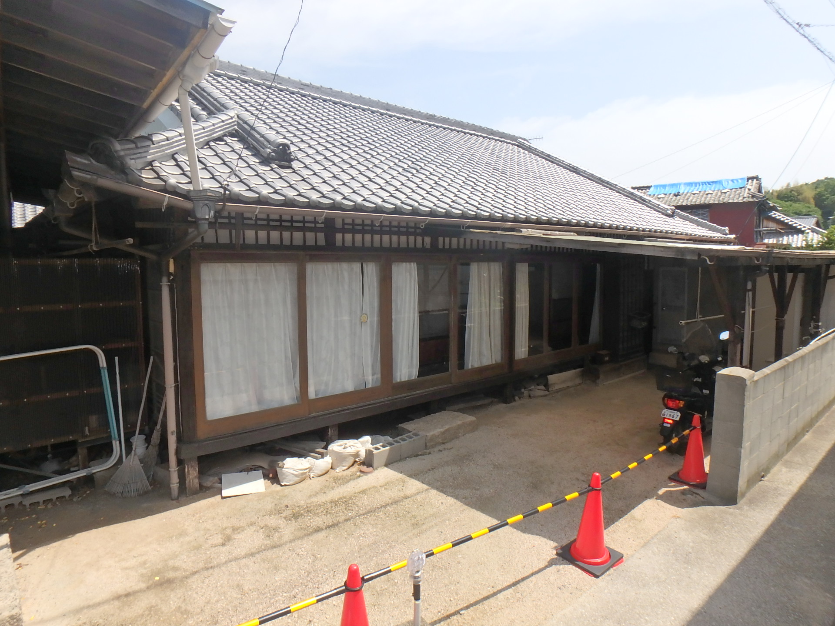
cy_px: 313
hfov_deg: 79.0
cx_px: 418
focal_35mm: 21
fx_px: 507
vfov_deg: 63.4
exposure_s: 1/400
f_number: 6
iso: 125
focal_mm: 3.7
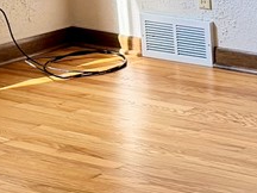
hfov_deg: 10.7
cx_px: 389
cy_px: 104
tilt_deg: -15.9
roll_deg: +1.7
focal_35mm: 178
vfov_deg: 8.3
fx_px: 1322
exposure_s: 1/210
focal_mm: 6.76
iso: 160
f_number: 1.78
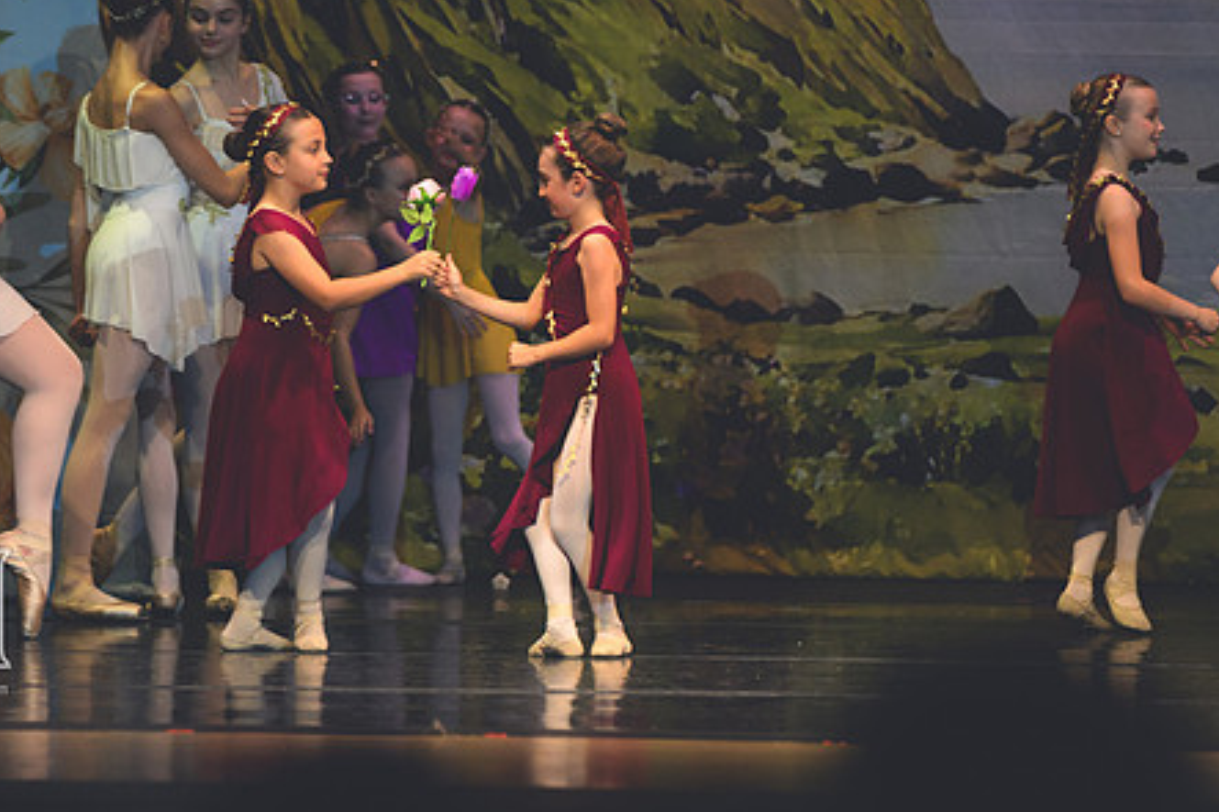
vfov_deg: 3.5
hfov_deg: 5.2
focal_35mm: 393
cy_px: 292
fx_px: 13302
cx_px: 512
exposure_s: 1/500
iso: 1250
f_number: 2.8
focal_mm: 200
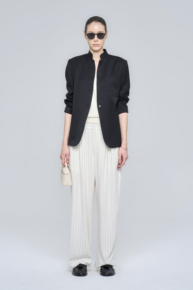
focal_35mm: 85
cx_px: 96
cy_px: 145
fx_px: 683
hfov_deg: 16.1
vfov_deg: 23.9
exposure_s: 1/125
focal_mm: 85
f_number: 8
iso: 200
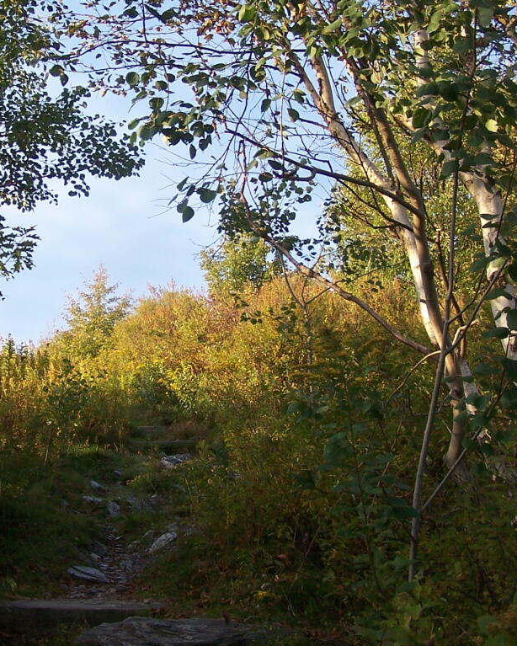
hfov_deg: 23.0
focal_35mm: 66
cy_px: 259
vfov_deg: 28.6
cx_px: 146
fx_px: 1262
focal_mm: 6.3
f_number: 2.8
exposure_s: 1/160
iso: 80
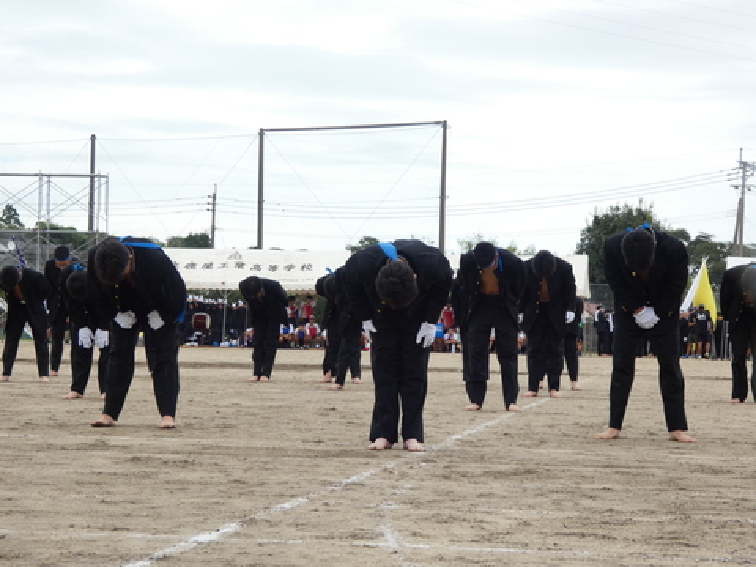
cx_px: 378
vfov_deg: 16.4
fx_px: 1966
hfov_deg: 21.8
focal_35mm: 90
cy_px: 284
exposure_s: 1/160
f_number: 4.7
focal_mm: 16
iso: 80
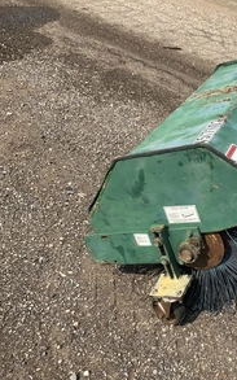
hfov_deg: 29.2
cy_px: 191
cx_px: 216
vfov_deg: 47.2
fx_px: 434
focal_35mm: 42
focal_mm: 3
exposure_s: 1/1377
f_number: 1.8
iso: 25
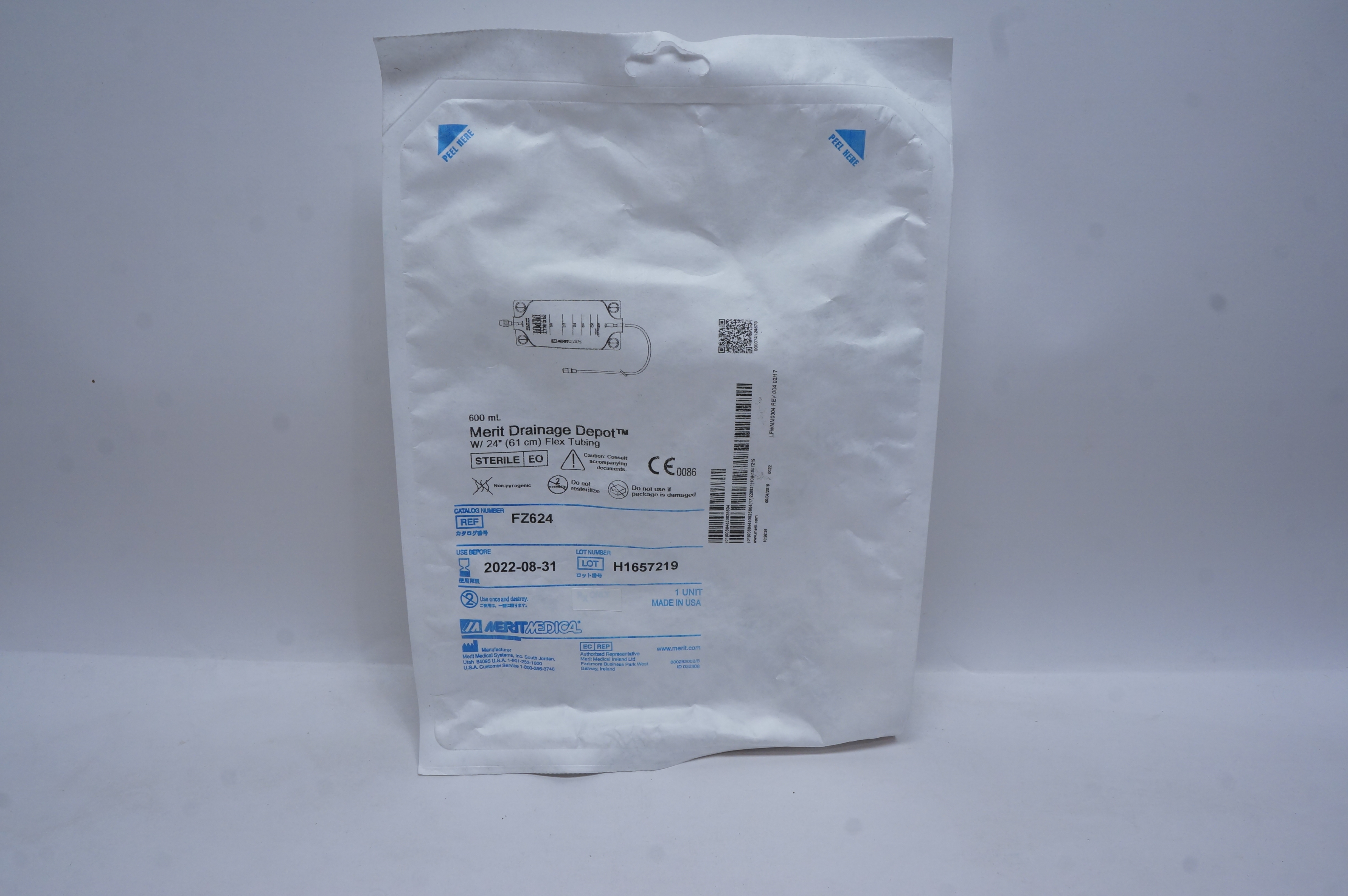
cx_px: 674
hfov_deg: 64.6
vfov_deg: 45.6
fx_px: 1066
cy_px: 448
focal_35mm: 28
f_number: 13
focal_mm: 19
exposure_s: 1/20
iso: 400
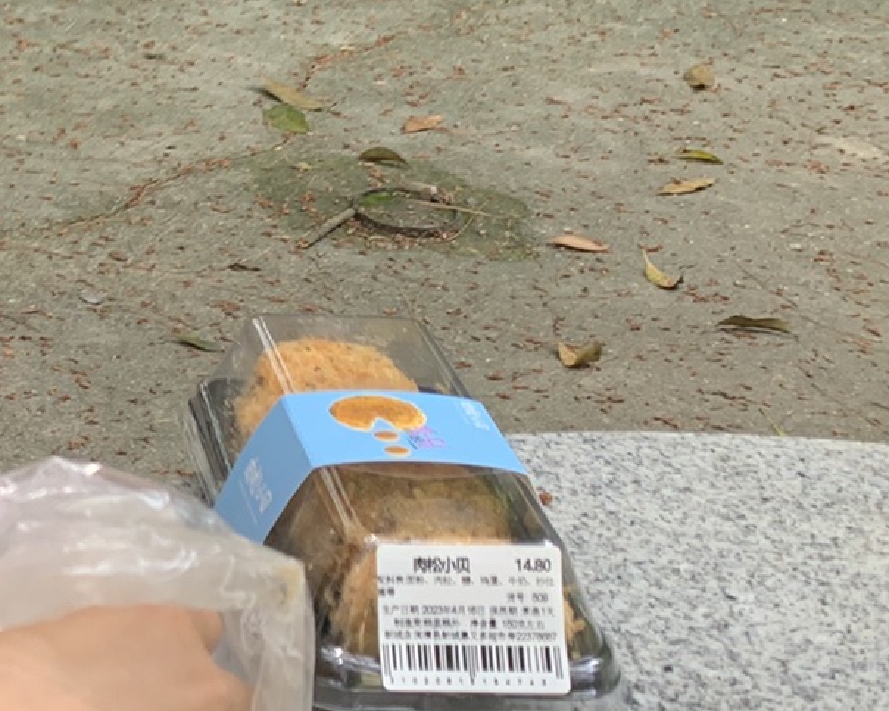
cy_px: 156
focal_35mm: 84
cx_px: -455
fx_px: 2210
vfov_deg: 18.1
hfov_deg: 19.7
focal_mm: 4.25
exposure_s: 1/122
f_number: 1.8
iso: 50
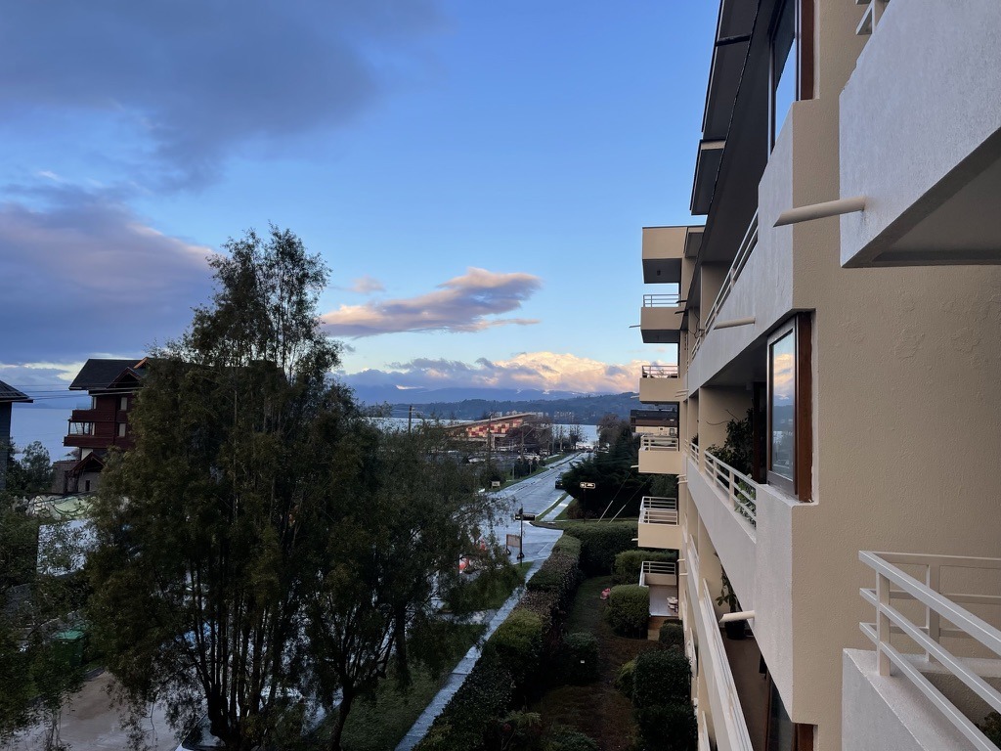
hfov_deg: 67.3
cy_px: 376
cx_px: 500
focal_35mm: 26
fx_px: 752
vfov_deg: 53.1
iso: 32
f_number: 1.6
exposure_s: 1/836
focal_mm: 4.2
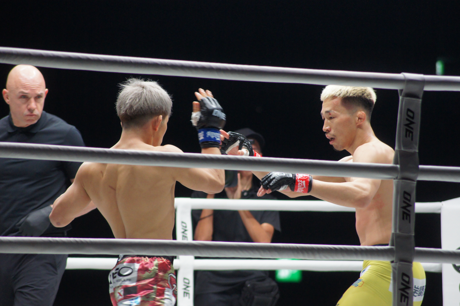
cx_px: 230
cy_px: 153
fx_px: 3831
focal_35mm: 300
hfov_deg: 6.9
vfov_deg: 4.6
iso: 1000
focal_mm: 200
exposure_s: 1/320
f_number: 5.6
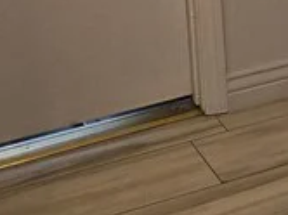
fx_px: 1180
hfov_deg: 12.3
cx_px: 579
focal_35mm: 142
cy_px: -239
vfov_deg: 9.6
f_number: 1.8
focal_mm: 5.4
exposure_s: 1/120
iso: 125
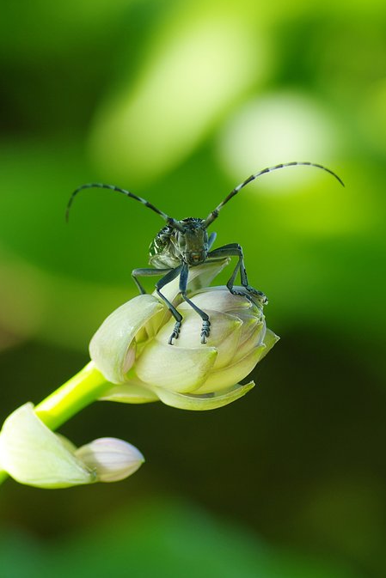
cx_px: 165
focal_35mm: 205
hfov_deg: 6.7
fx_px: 3295
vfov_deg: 10.0
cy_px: 288
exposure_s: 1/50
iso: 400
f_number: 3.2
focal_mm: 90
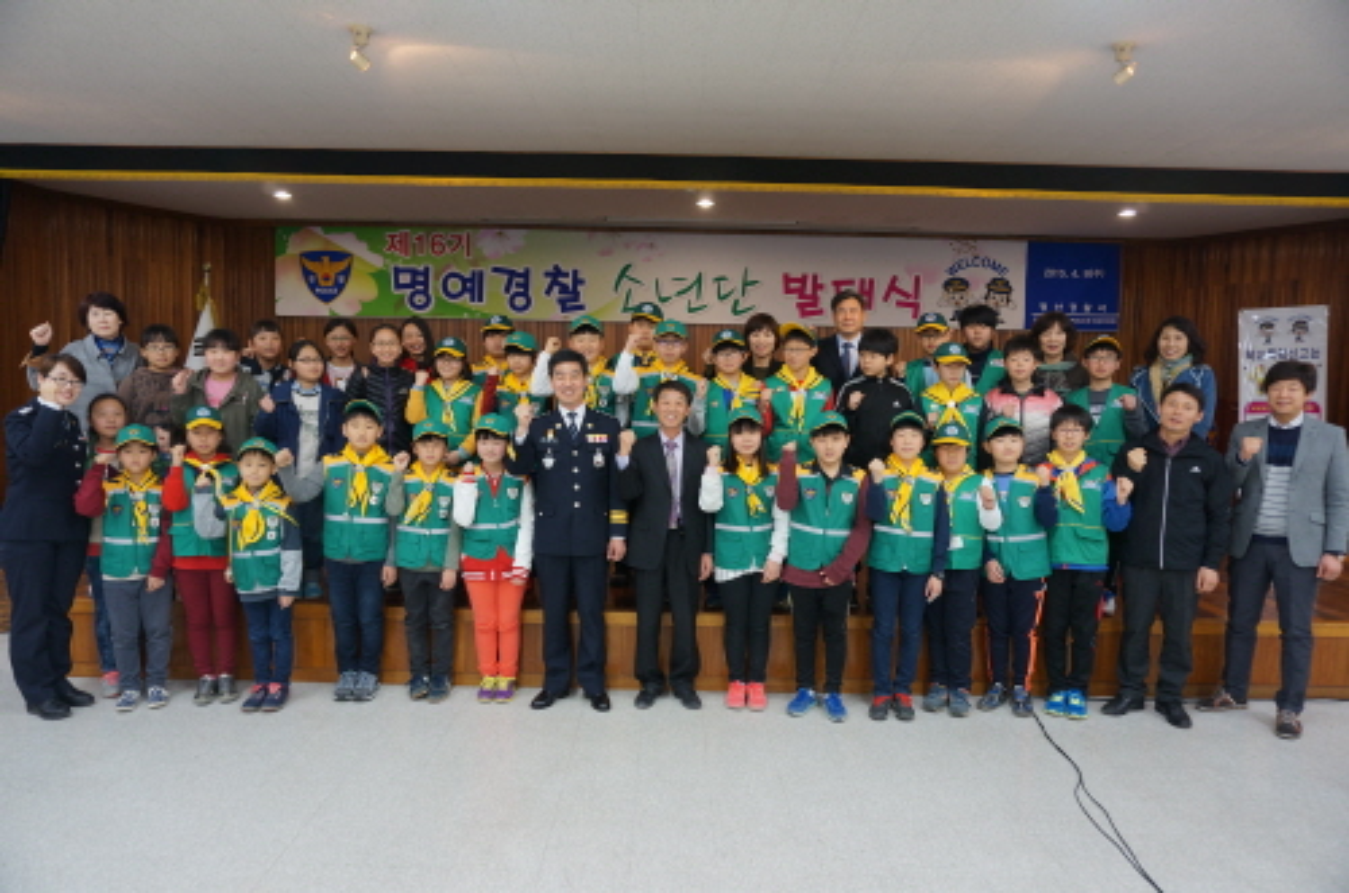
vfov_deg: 52.9
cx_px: 674
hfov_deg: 73.9
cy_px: 446
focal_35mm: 24
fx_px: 897
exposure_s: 1/13
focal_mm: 16
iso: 100
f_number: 3.5
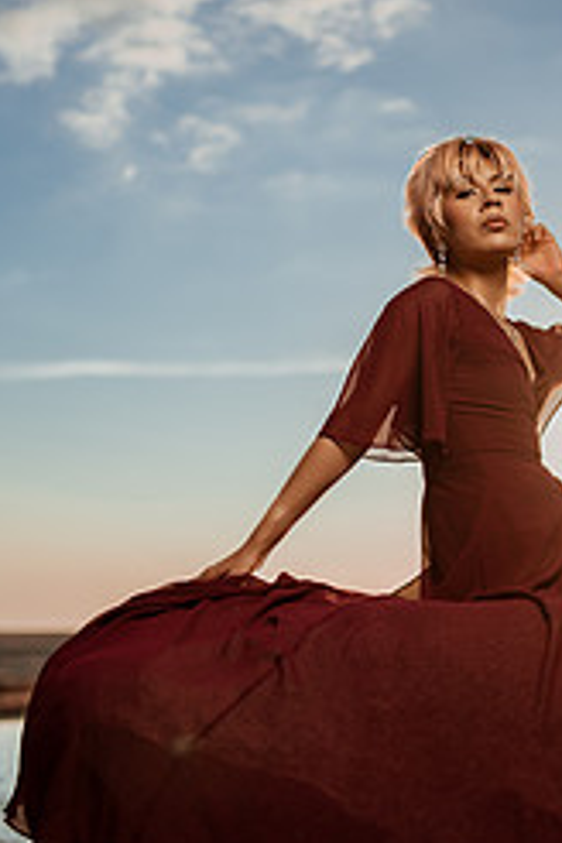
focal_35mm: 64
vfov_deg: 31.2
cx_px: 480
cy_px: 562
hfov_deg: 20.9
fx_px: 1499
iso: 50
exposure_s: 1/8000
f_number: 1.8
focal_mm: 35
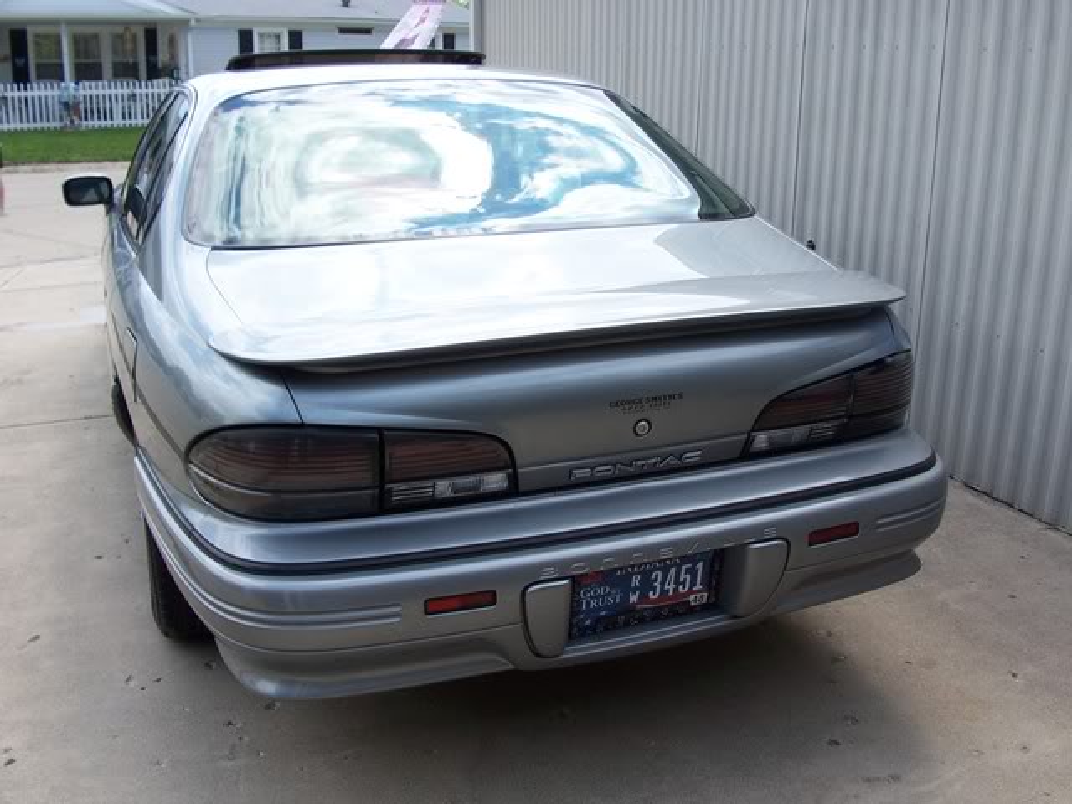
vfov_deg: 40.7
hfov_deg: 52.6
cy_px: 402
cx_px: 536
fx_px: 1084
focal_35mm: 35
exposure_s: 1/350
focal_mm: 6
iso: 80
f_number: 4
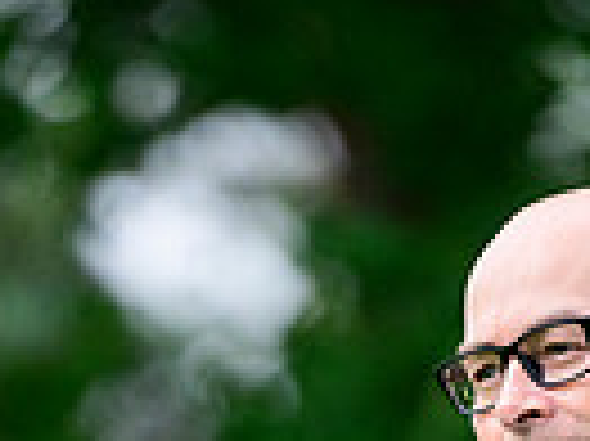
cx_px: 144
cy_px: 857
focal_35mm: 852
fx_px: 14508
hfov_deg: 2.3
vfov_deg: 1.7
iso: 1250
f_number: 2.8
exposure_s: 1/2000
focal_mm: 200
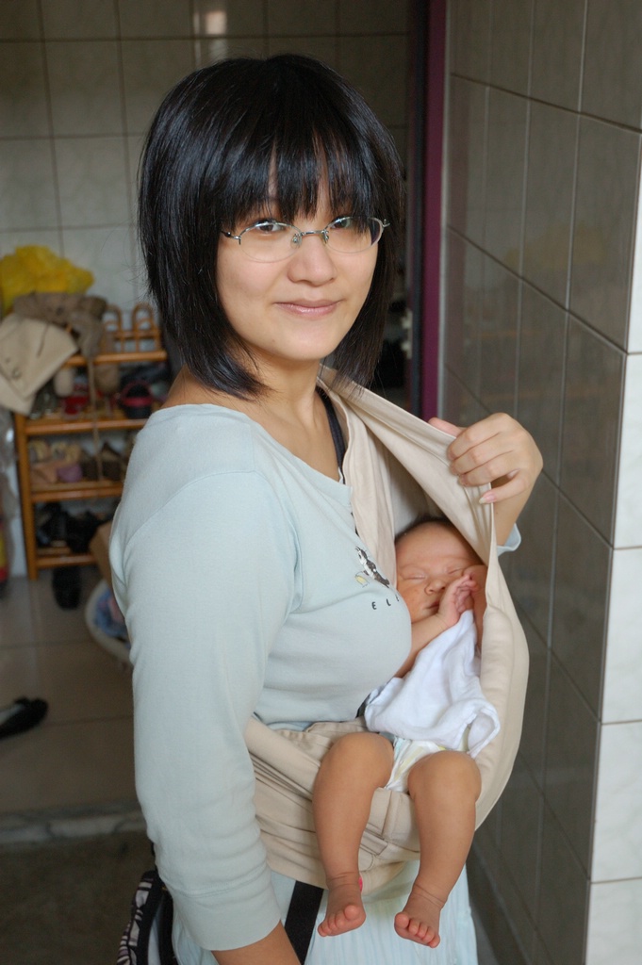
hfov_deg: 25.7
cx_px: 321
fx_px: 1407
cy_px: 482
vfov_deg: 37.9
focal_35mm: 52
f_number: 4.2
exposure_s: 1/40
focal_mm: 35
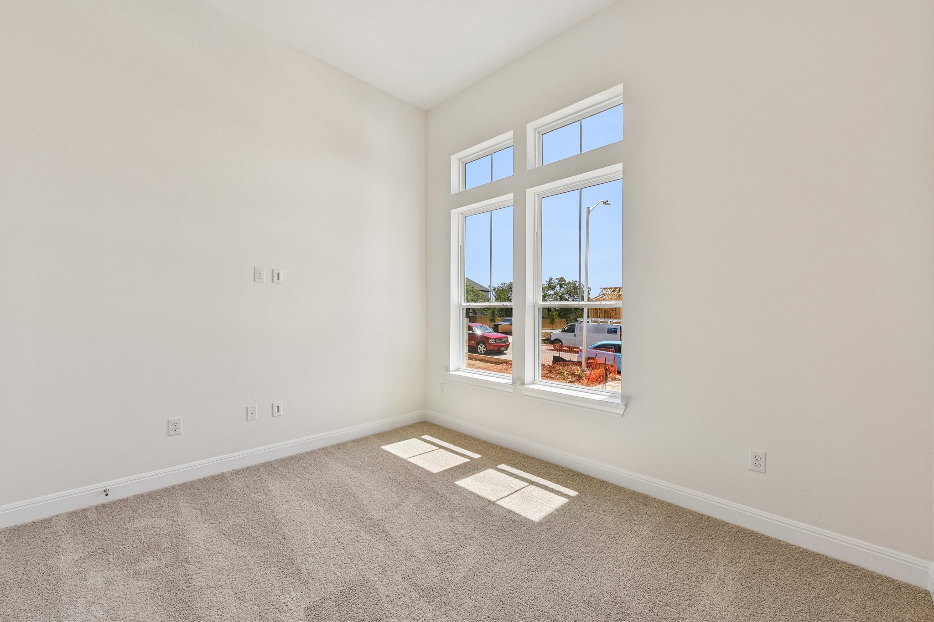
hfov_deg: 104.3
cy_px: 311
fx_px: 363
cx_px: 467
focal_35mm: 14
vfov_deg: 81.2
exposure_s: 1/100
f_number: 8
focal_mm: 14
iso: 100
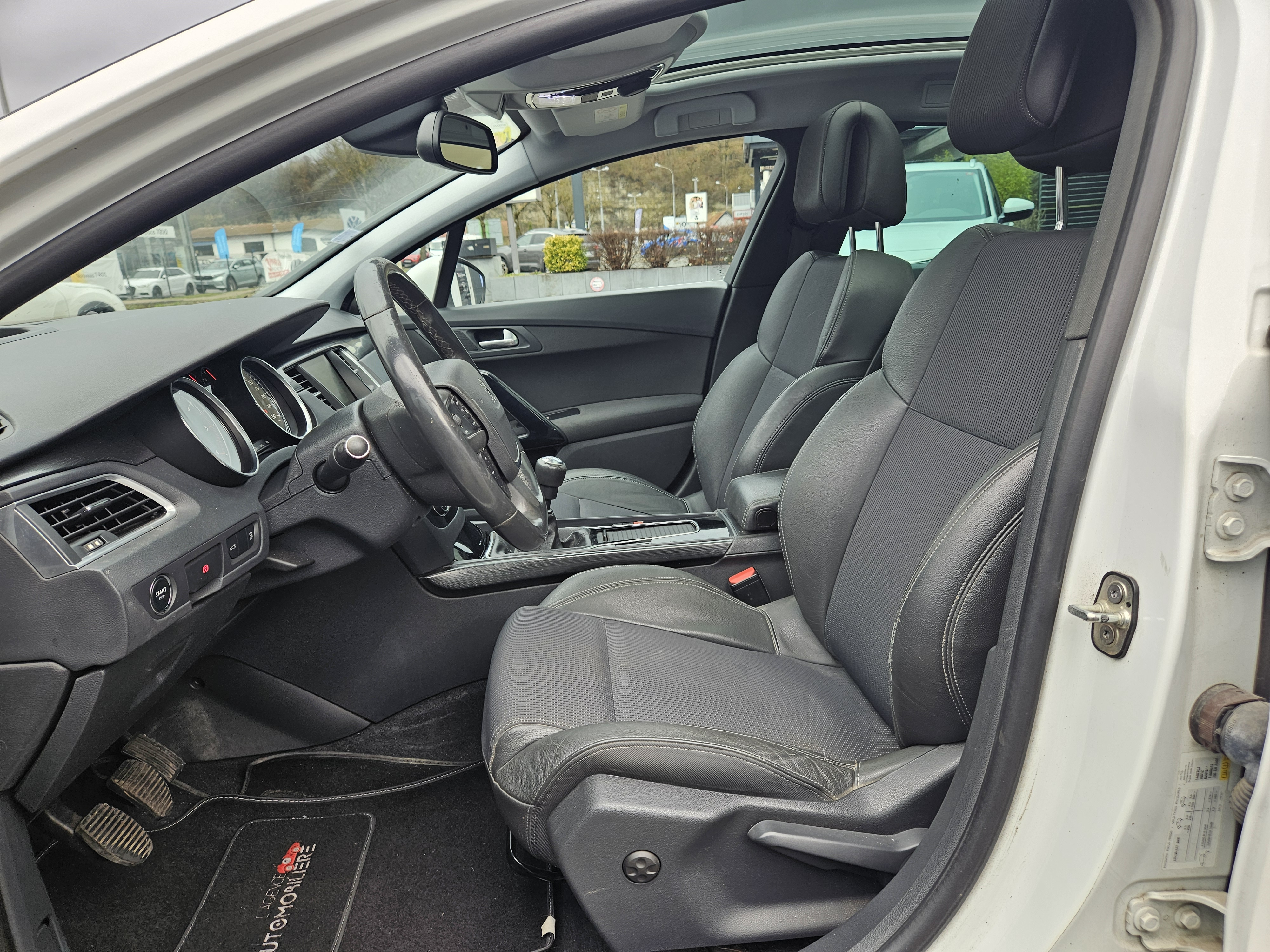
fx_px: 844
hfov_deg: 73.9
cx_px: 635
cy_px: 476
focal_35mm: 23
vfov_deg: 58.9
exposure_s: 1/180
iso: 32
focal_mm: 5.4
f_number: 1.8
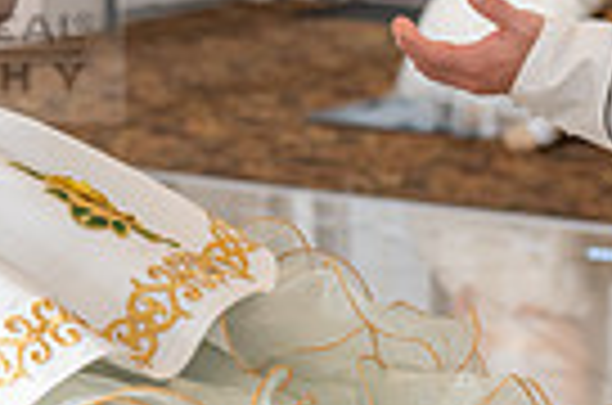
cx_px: -256
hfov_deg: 9.4
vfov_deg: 6.4
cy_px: 16
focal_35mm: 214
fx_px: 3630
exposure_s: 1/200
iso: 500
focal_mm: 50
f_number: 4
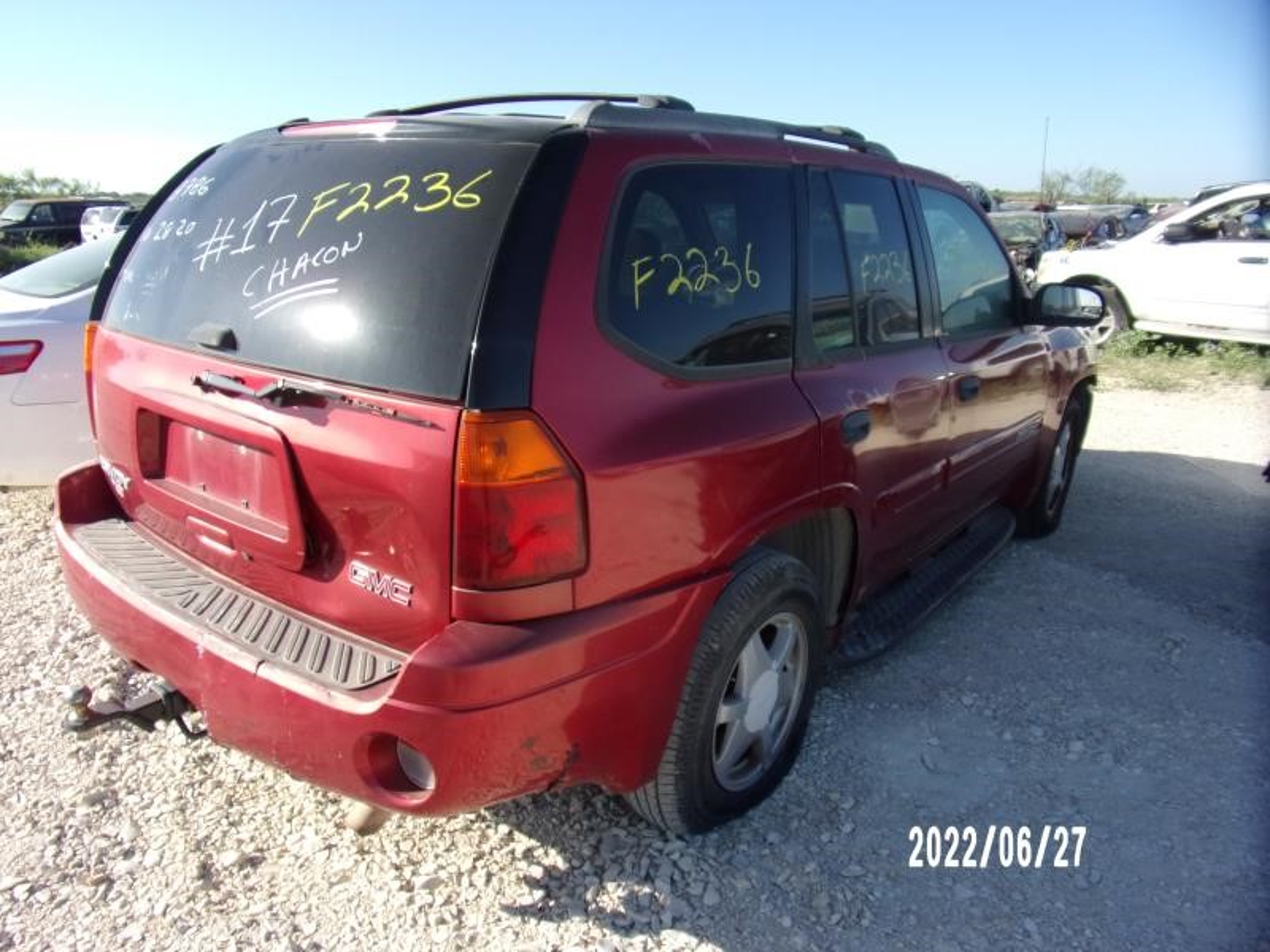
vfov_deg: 56.8
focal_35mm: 24
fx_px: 881
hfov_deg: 71.6
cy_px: 476
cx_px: 635
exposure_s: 1/600
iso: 80
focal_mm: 4.3
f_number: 3.3
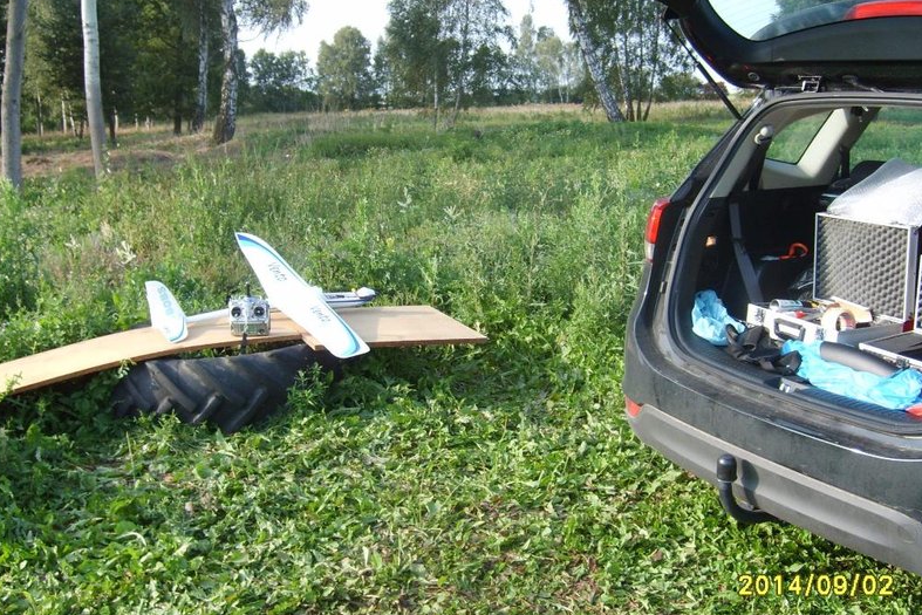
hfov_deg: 51.9
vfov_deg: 35.9
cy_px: 276
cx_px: 456
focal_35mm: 37
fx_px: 948
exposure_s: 1/250
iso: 50
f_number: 2.8
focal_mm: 5.8
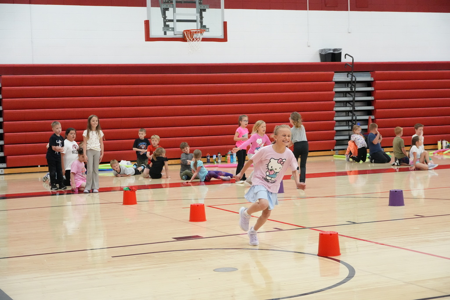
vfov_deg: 19.3
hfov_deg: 28.6
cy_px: 150
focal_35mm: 70
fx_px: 881
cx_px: 225
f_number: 5
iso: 5000
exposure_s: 1/400
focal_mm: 47
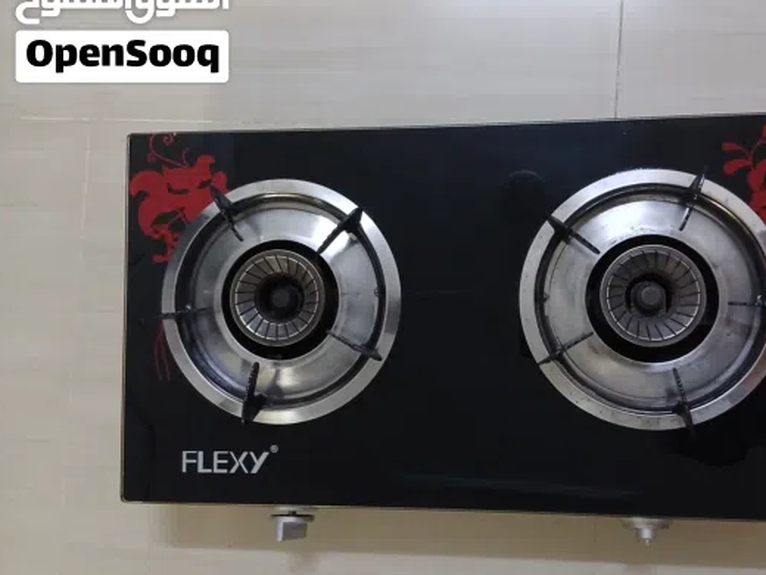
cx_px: 451
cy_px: 295
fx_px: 708
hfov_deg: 56.5
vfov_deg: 44.2
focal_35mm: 32
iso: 640
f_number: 1.8
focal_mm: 3.98
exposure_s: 1/20
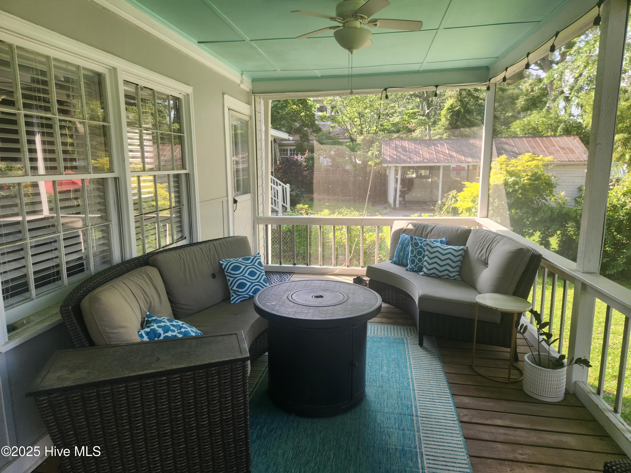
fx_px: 419
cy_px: 236
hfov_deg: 73.9
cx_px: 316
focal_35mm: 23
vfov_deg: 58.9
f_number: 1.8
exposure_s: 1/180
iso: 50
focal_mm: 5.4
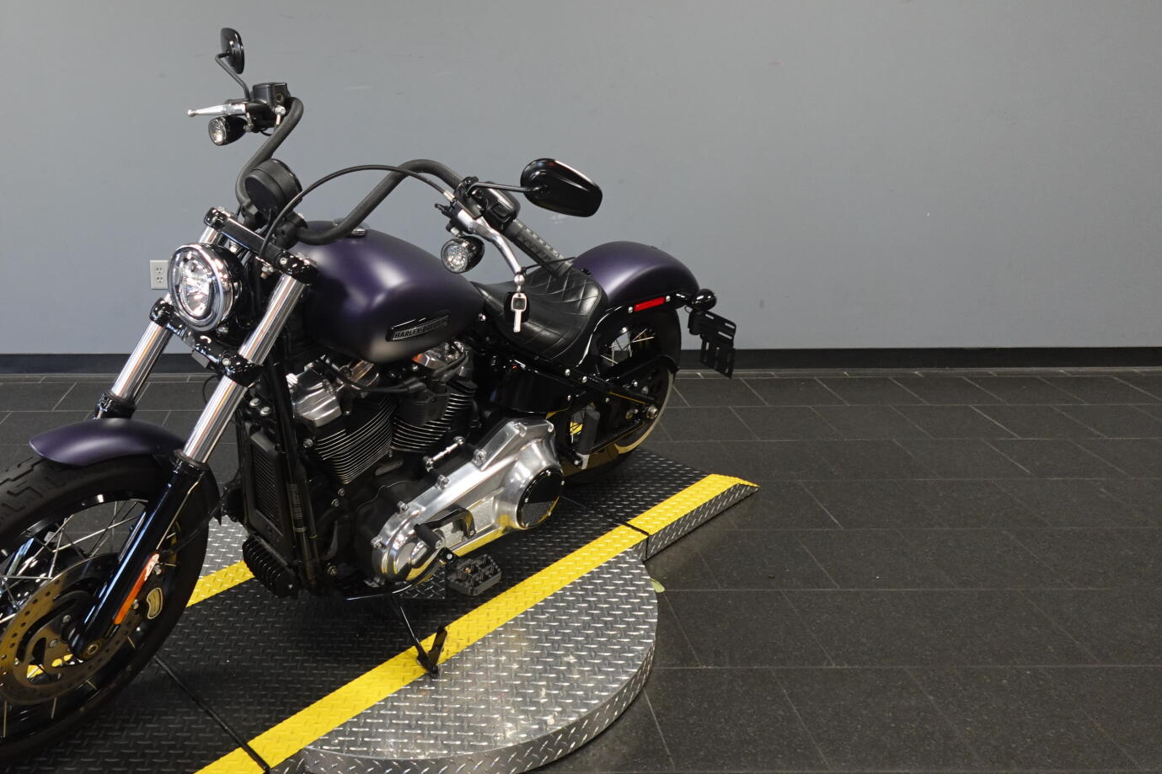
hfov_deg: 61.9
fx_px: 936
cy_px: 246
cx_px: 378
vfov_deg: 44.2
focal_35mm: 29
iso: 500
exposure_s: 1/80
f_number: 2
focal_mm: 7.6
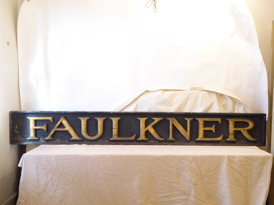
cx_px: 137
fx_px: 253
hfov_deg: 56.8
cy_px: 102
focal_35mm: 32
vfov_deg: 44.2
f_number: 3.5
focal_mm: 5.4
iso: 400
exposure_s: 1/15
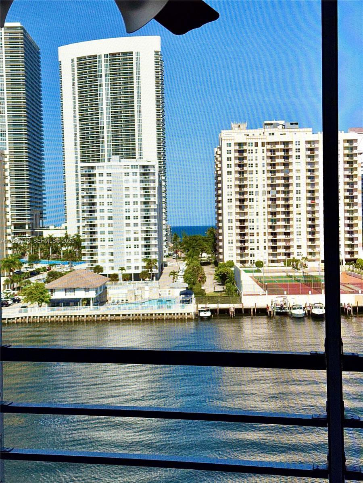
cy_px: 242
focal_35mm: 48
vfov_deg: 39.7
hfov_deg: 30.3
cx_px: 182
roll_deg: +1.2
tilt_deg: -2.1
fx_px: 671
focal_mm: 6.76
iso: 50
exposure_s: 1/9009
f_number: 1.78
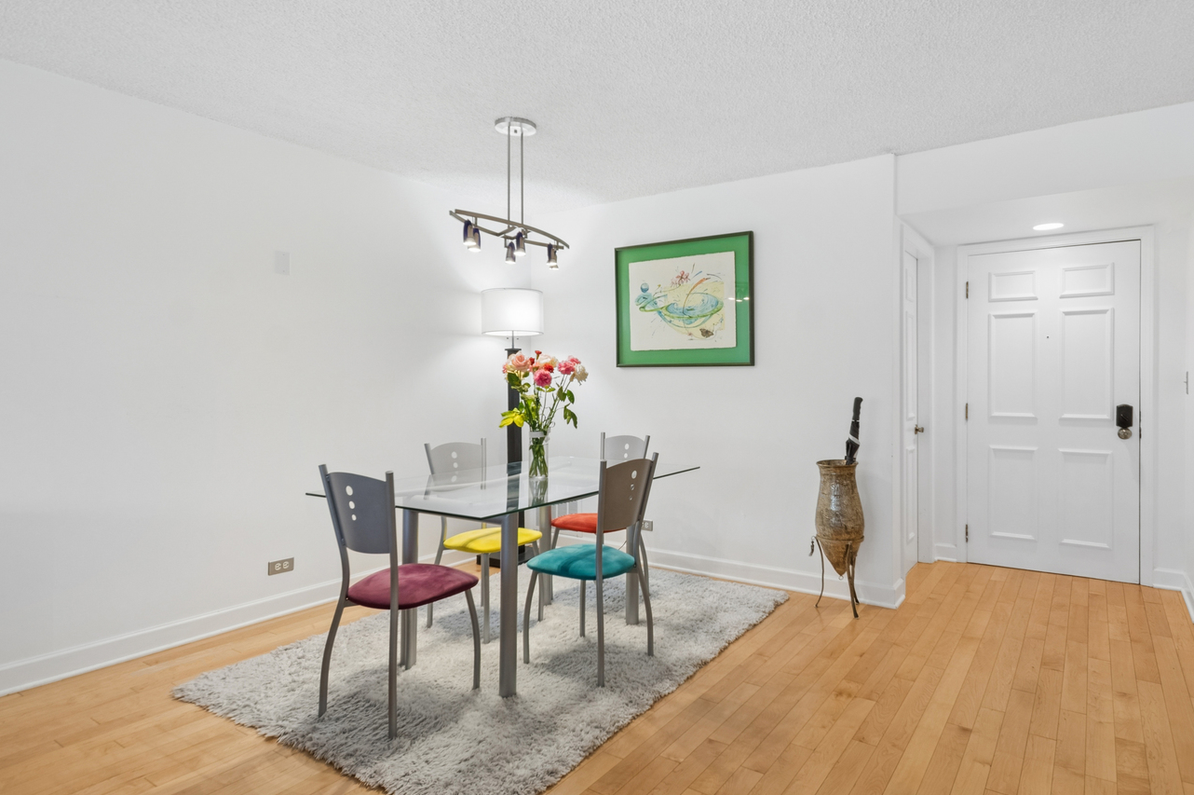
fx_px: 630
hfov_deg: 86.5
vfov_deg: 64.5
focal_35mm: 19
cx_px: 676
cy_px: 378
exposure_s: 1/25
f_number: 8
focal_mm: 10
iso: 400
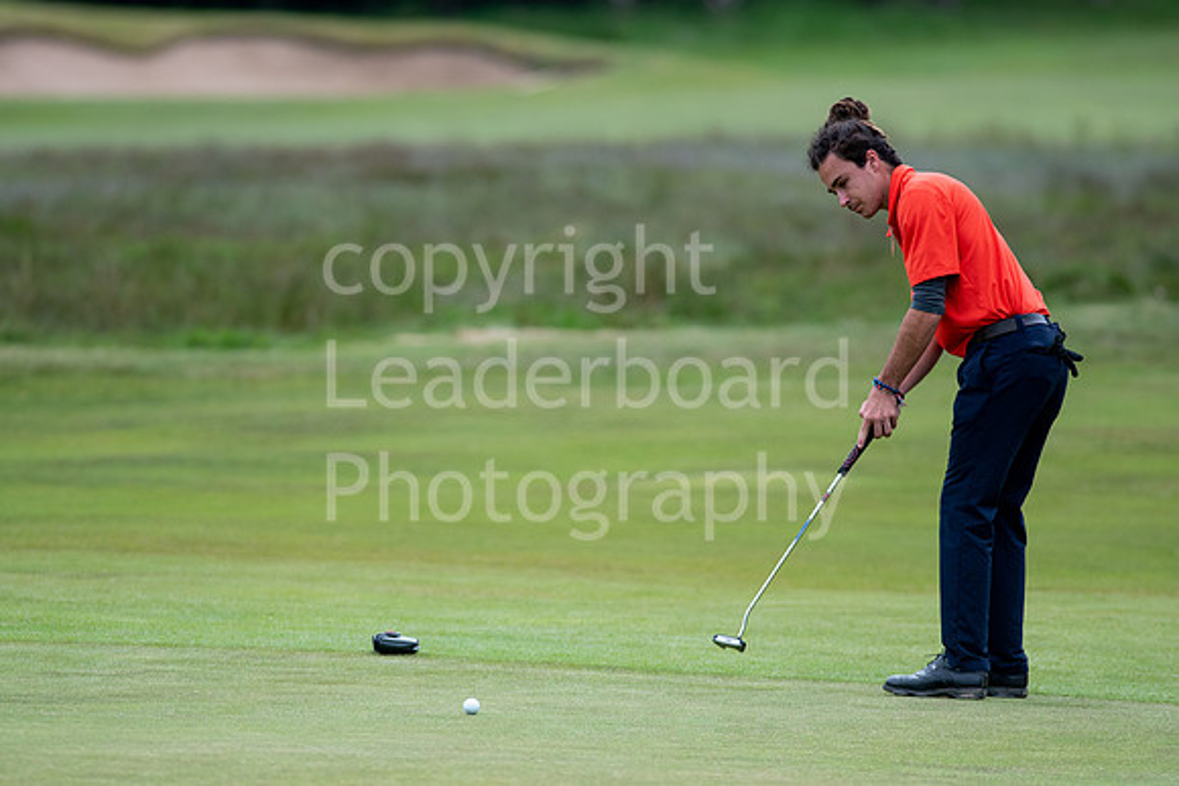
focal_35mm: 450
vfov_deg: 3.1
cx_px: 590
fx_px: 14740
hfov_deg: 4.6
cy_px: 393
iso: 640
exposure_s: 1/2000
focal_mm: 300
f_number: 4
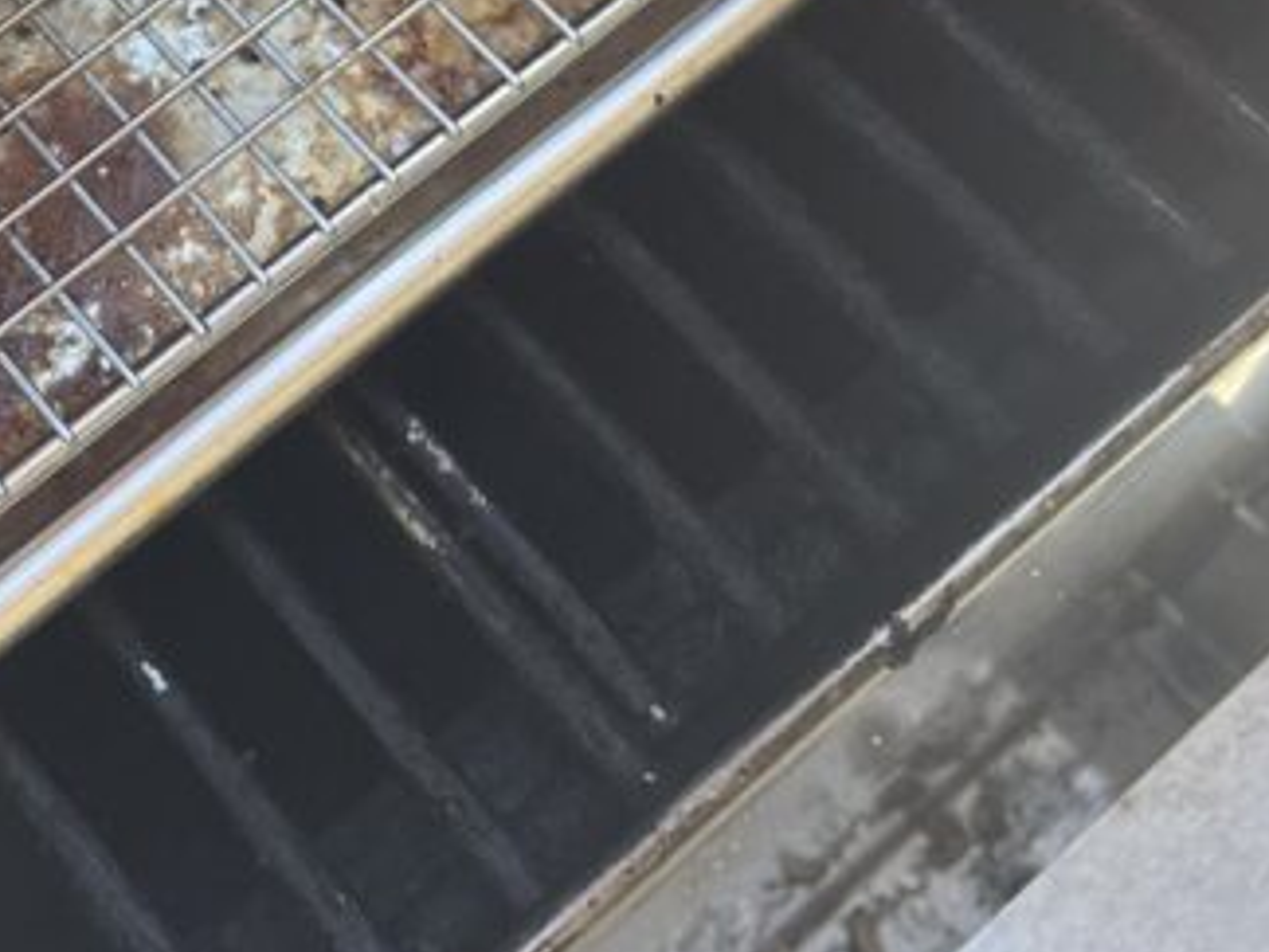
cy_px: -364
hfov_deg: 23.1
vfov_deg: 17.3
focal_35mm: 79
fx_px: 2896
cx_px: -164
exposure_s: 1/143
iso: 32
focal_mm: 5.1
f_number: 1.6
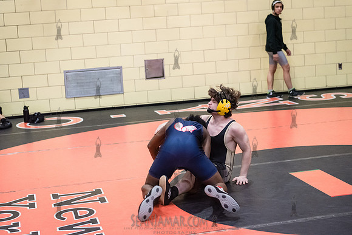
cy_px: 118
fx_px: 685
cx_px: 176
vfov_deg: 19.5
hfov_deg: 28.8
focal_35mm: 70
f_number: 3.2
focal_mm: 70
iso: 8000
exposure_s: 1/500
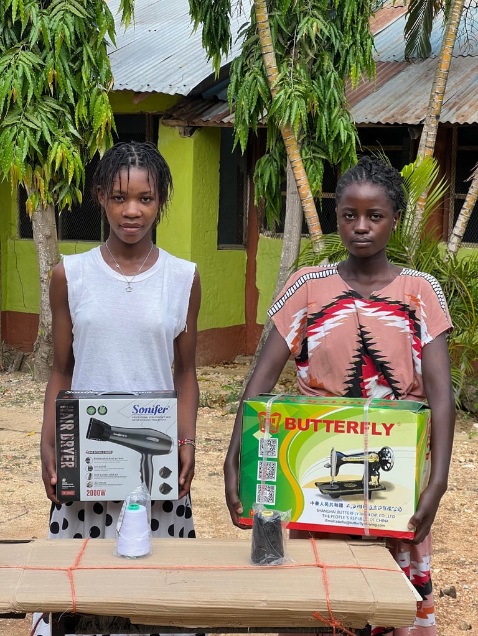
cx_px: 239
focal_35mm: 77
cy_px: 318
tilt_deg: -4.7
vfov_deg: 25.3
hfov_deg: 19.2
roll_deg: -1.1
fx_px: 1417
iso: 32
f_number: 2.8
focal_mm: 9
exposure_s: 1/223
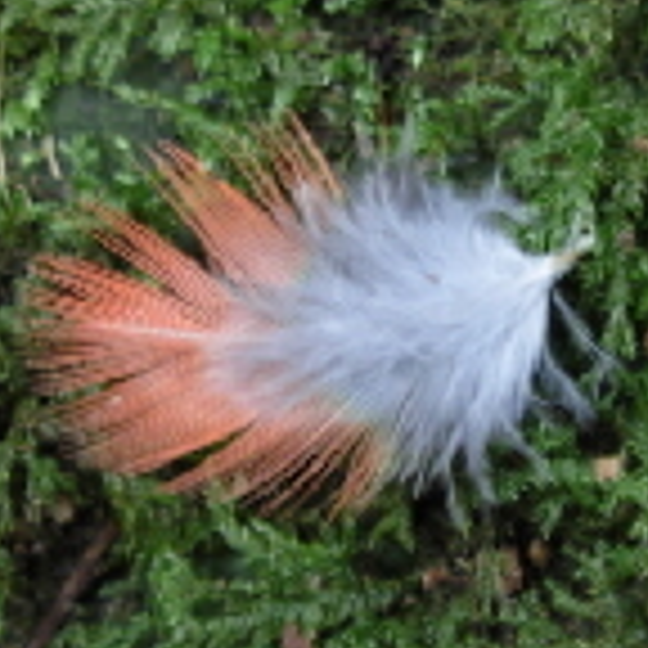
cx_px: 338
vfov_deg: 15.6
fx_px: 2372
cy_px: 315
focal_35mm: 112
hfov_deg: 15.6
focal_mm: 6.3
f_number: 2.9
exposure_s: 1/4
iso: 158
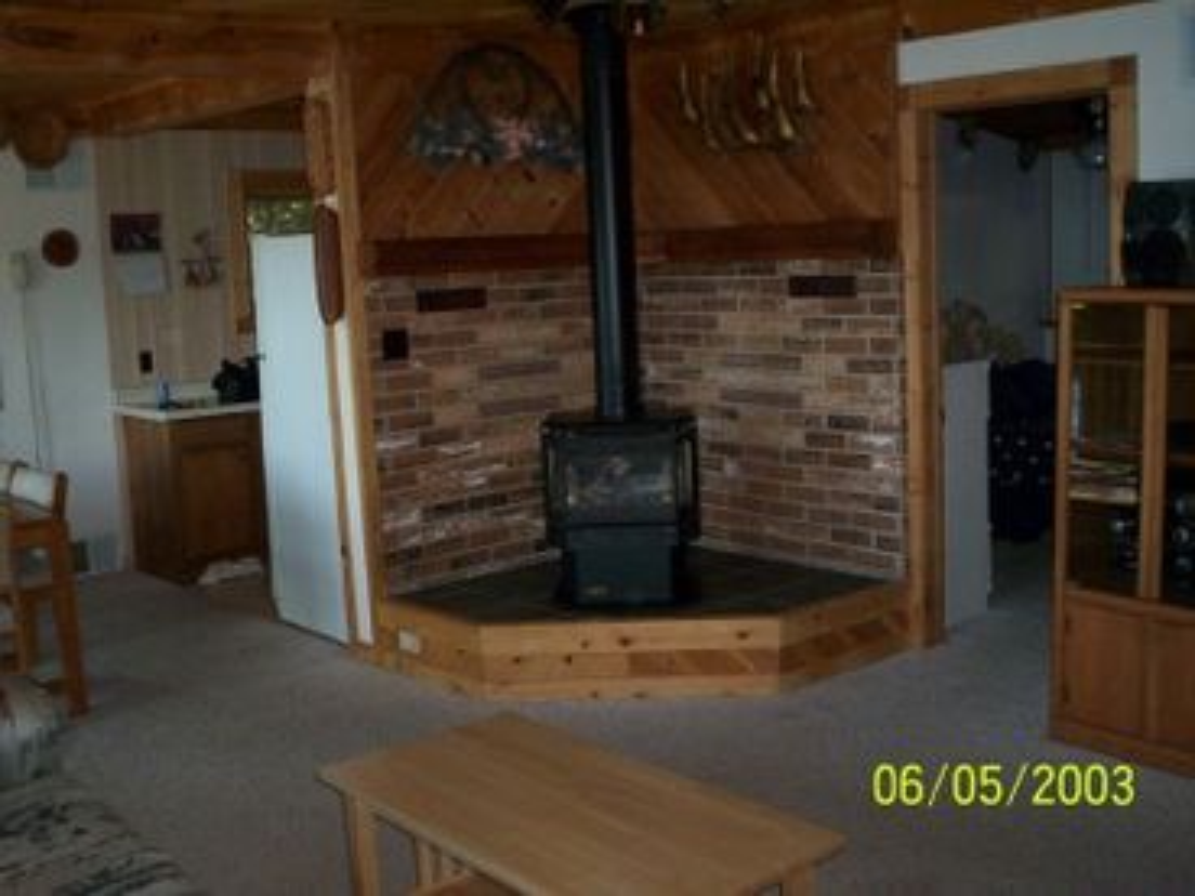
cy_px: 448
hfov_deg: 49.0
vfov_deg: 37.7
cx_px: 598
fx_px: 1312
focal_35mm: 38
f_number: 4.5
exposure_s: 1/60
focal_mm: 4.99
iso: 140
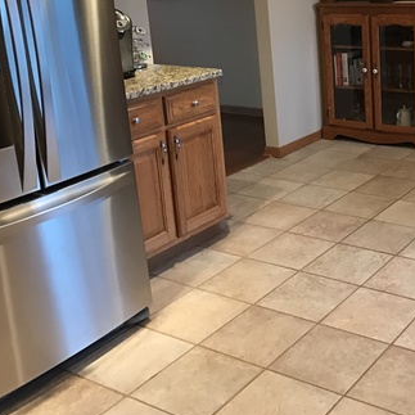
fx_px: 665
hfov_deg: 32.8
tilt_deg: -14.0
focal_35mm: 49
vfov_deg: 34.1
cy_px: 113
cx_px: 378
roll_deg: +1.5
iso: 100
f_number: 1.8
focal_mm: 3.99
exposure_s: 1/13
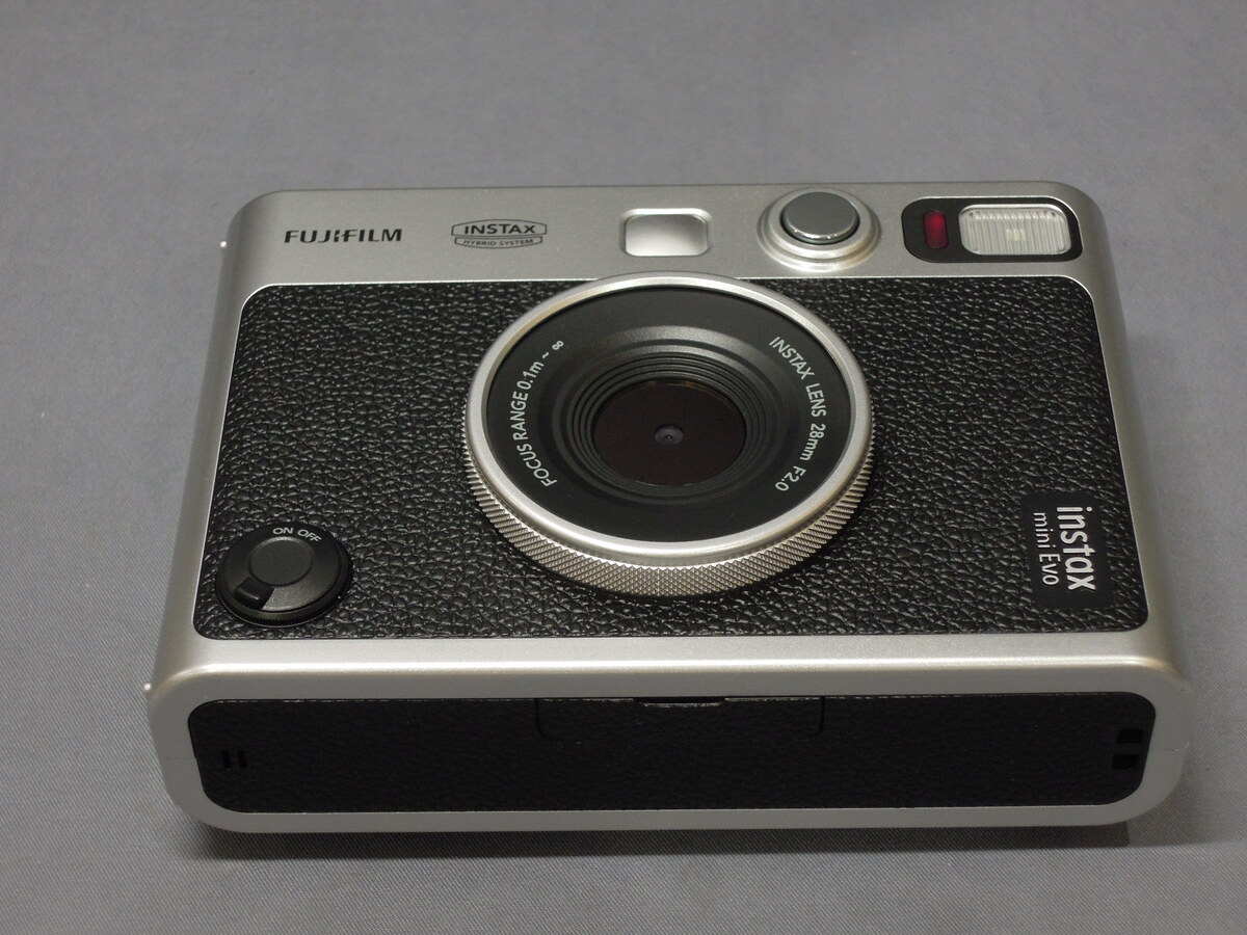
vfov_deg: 19.1
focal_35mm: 77
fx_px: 2774
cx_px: 624
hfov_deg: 25.3
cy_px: 468
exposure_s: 1/40
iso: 400
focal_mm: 13.8
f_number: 4.2
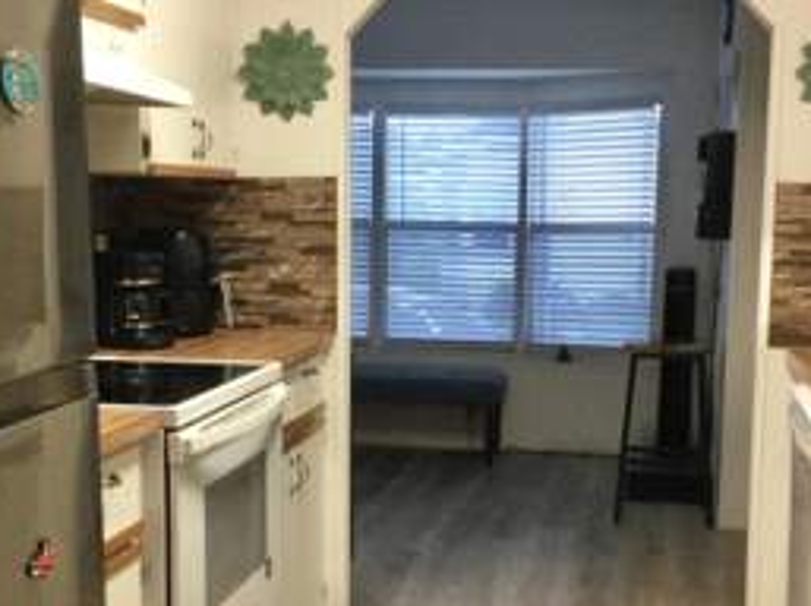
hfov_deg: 33.3
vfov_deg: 25.1
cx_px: 417
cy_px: 365
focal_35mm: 58
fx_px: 1357
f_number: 2.4
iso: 160
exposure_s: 1/30
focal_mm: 3.3
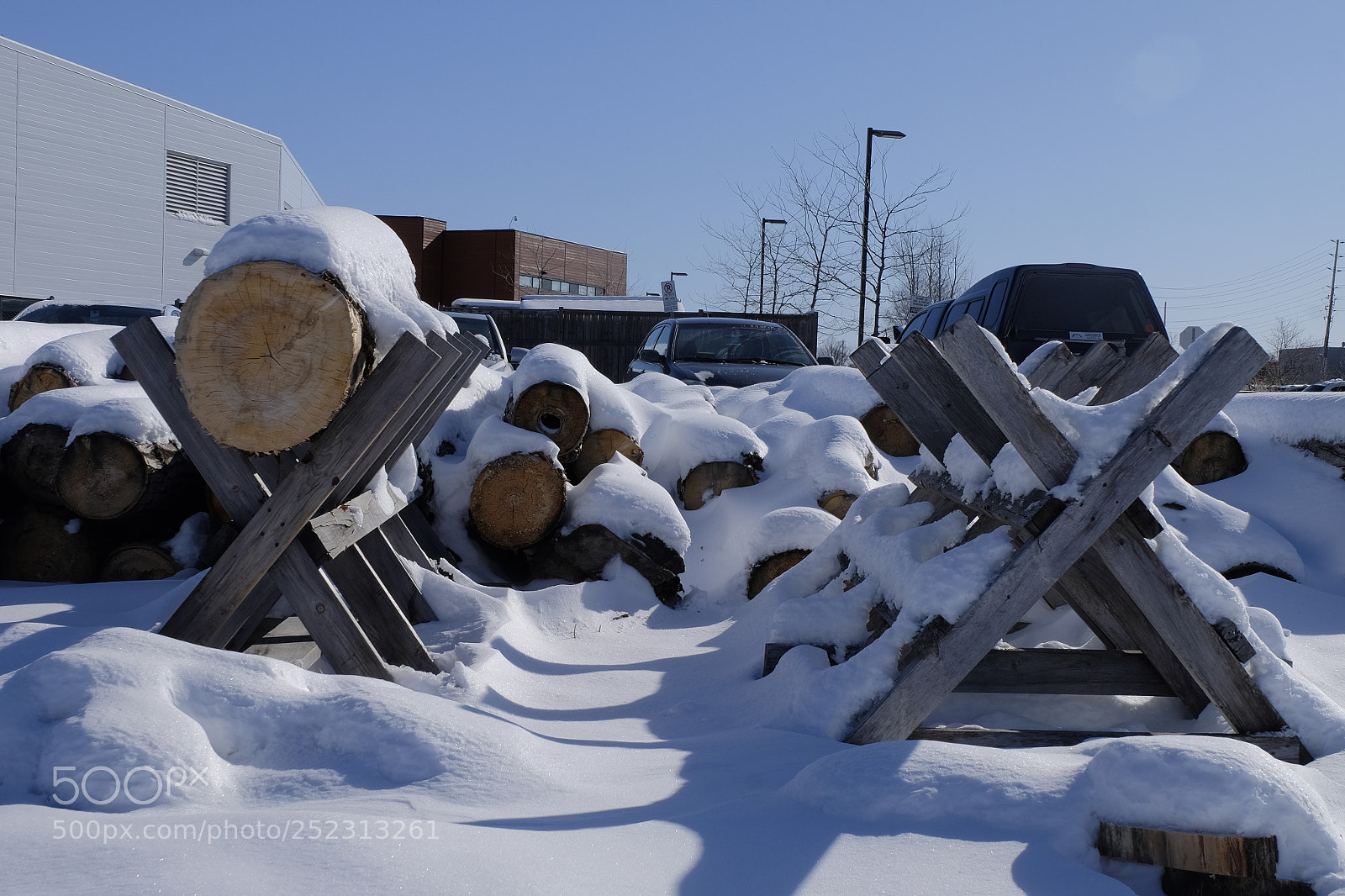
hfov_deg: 41.9
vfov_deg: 28.6
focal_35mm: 47
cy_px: 448
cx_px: 672
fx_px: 1755
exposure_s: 1/350
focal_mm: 31
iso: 200
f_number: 13
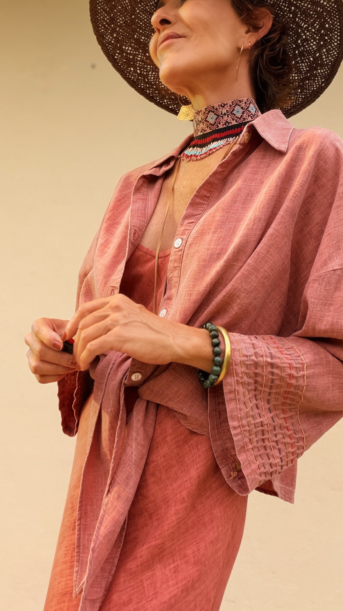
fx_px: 534
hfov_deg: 35.5
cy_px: 305
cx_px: 209
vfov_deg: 59.5
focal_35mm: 33
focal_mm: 2.71
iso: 25
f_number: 1.9
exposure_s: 1/535
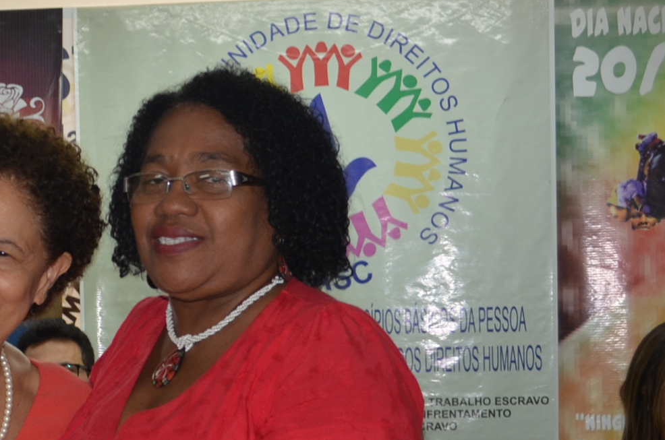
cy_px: 331
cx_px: 86
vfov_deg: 15.1
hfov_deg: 22.2
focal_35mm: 90
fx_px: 1659
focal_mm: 24
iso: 400
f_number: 4
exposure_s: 1/100
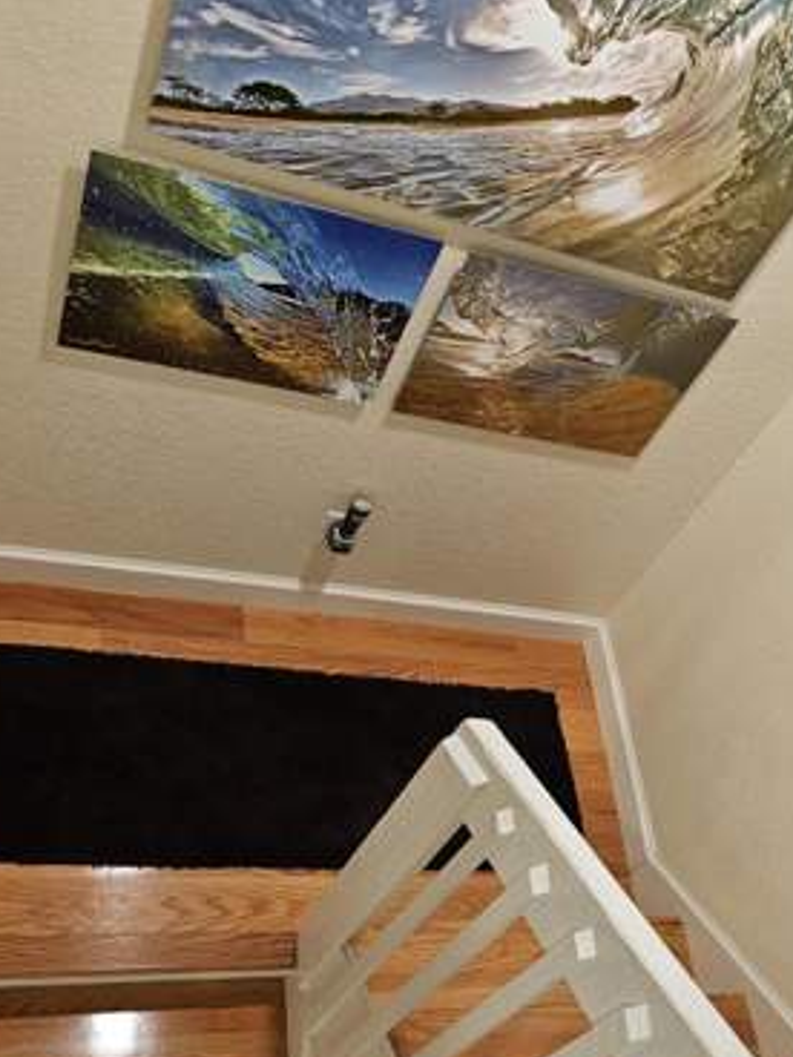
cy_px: 686
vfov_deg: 46.2
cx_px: 598
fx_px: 1222
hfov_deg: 35.2
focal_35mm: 40
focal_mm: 6.3
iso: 500
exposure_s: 1/120
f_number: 1.7
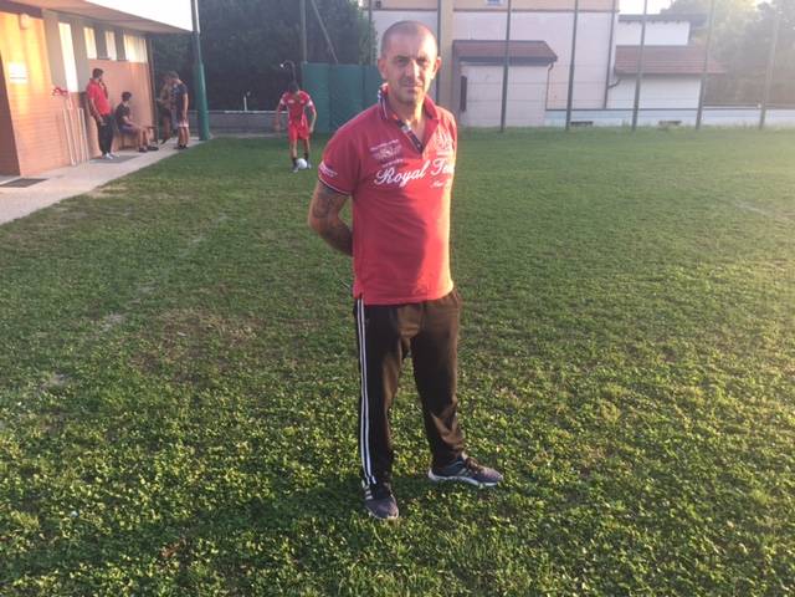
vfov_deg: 48.2
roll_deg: +0.5
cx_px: 398
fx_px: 666
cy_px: 298
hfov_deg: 61.7
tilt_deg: -18.6
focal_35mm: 29
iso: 32
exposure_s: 1/123
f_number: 2.2
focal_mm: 4.15
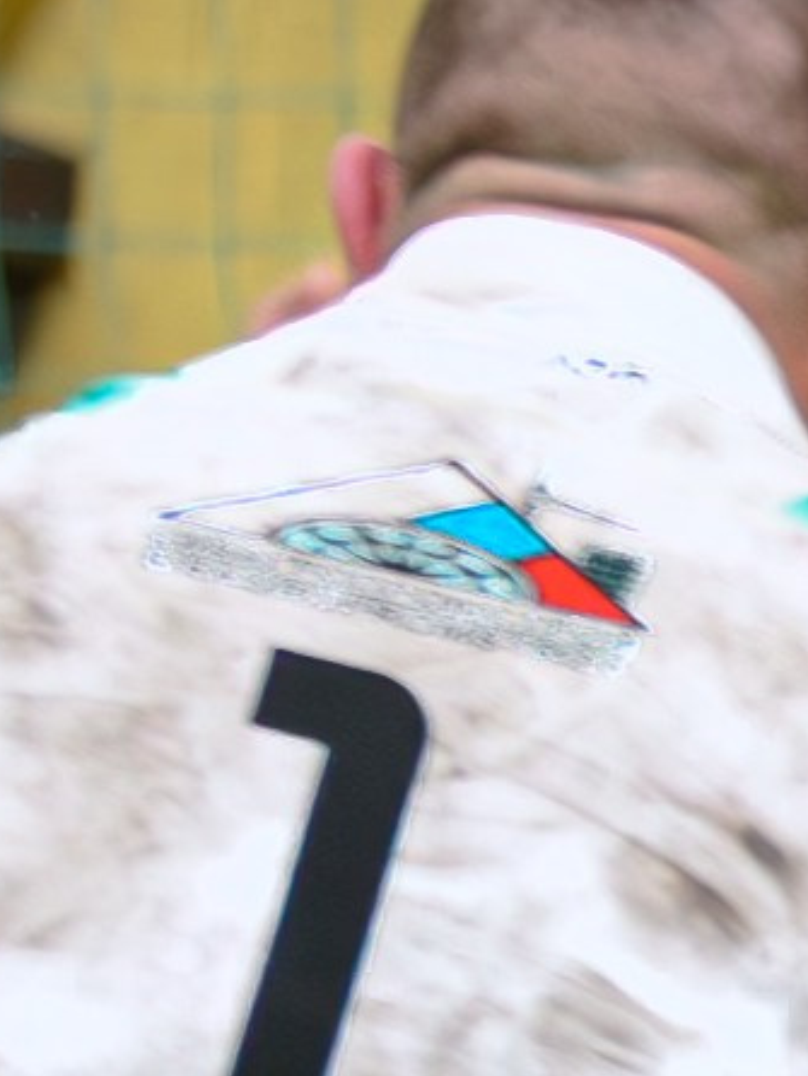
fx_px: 81028
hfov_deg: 0.6
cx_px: 3450
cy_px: 1908
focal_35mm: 2606
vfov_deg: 0.8
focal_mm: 200
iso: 1000
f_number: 5.6
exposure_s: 1/800
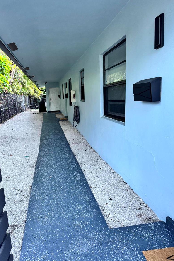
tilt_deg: -11.1
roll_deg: +2.8
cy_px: 130
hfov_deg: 49.4
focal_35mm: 26
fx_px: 188
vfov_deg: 69.4
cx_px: 75
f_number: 1.78
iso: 640
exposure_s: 1/60
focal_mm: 6.76
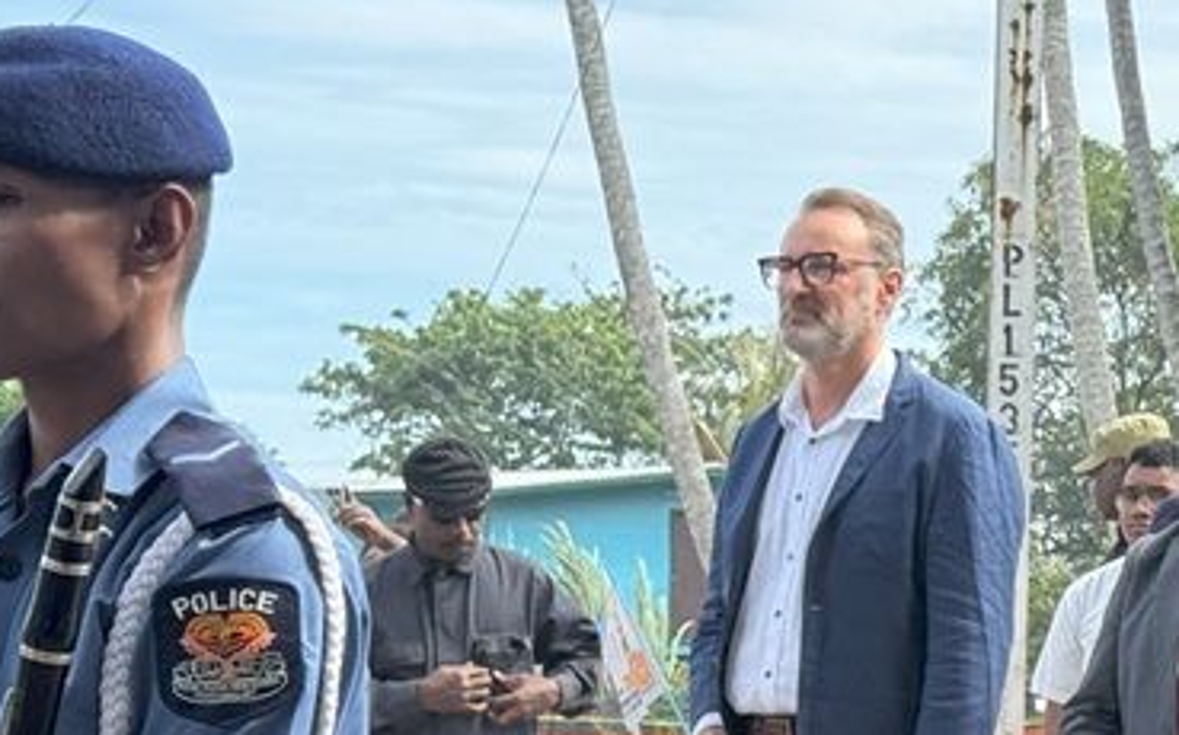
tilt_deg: +0.5
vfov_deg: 10.9
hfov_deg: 16.8
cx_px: 1320
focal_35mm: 120
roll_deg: +0.2
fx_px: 3853
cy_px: 578
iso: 100
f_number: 1.78
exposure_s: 1/1980
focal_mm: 6.76
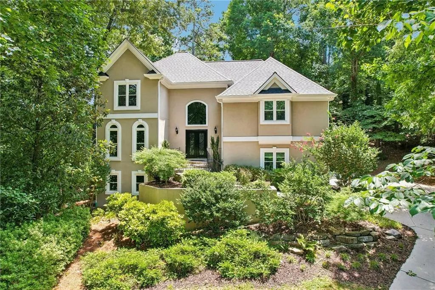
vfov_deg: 57.1
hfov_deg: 78.6
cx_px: 218
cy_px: 145
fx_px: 266
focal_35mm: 22
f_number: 2.8
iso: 100
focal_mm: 8.4
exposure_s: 1/240
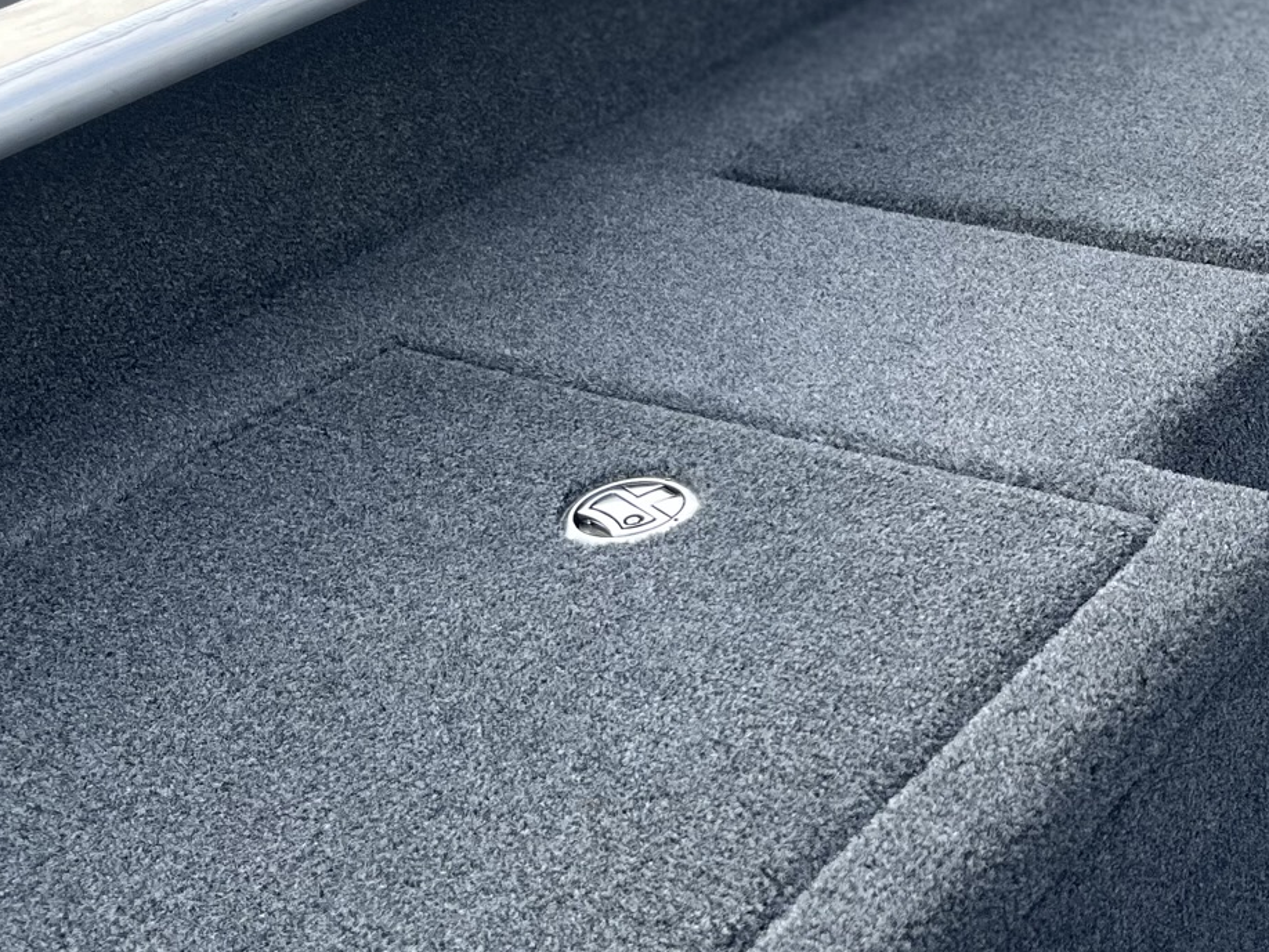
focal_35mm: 58
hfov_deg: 30.8
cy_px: 423
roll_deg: +1.5
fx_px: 2127
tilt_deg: -24.8
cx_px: 1276
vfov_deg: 25.2
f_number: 1.6
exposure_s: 1/821
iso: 50
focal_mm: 5.1
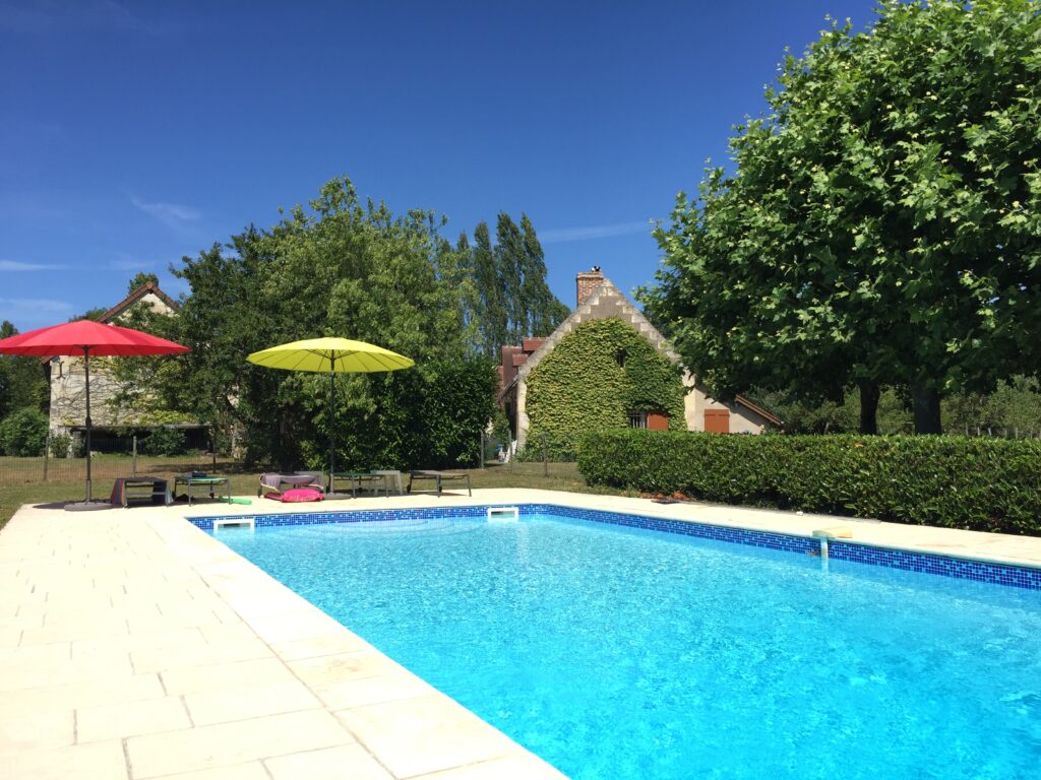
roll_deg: -0.8
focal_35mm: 29
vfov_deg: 48.2
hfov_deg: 61.7
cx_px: 520
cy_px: 390
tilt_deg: +3.9
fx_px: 872
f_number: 2.2
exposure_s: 1/1799
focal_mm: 4.15
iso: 32
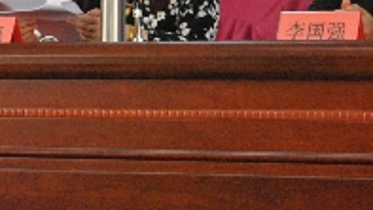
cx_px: 119
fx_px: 2339
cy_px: -61
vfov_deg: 5.1
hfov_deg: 9.1
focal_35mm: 236
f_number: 5.6
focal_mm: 55
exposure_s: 1/25
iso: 1600
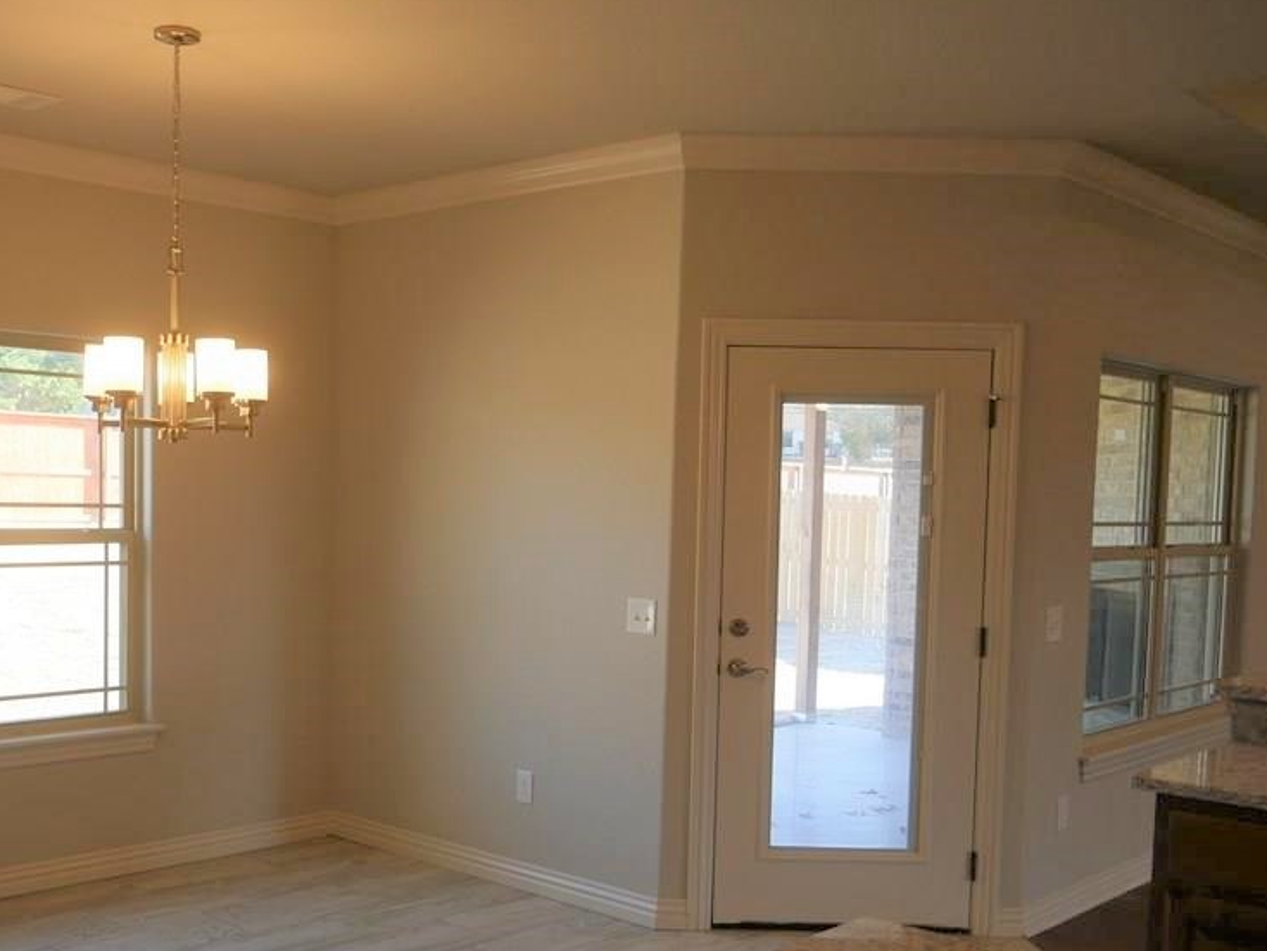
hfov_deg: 47.3
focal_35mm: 39
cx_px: 463
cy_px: 595
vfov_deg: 36.6
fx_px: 1428
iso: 200
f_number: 3.5
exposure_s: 1/100
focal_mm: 14
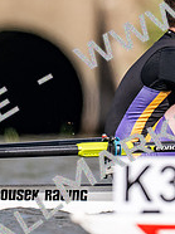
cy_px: 73
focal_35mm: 2704
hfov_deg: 0.5
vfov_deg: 0.7
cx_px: 228
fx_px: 18269
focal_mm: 600
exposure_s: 1/2500
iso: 200
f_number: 4
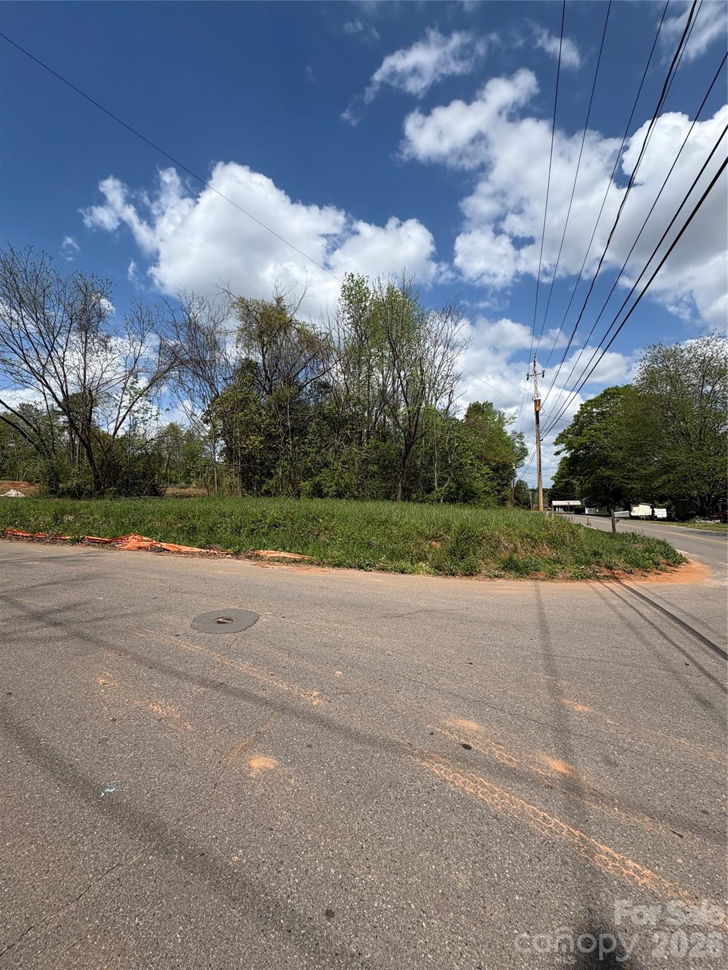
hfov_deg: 85.7
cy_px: 485
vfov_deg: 102.1
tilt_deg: +2.6
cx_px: 364
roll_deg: +0.6
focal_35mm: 14
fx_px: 393
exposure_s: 1/2342
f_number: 2.2
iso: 50
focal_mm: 2.22
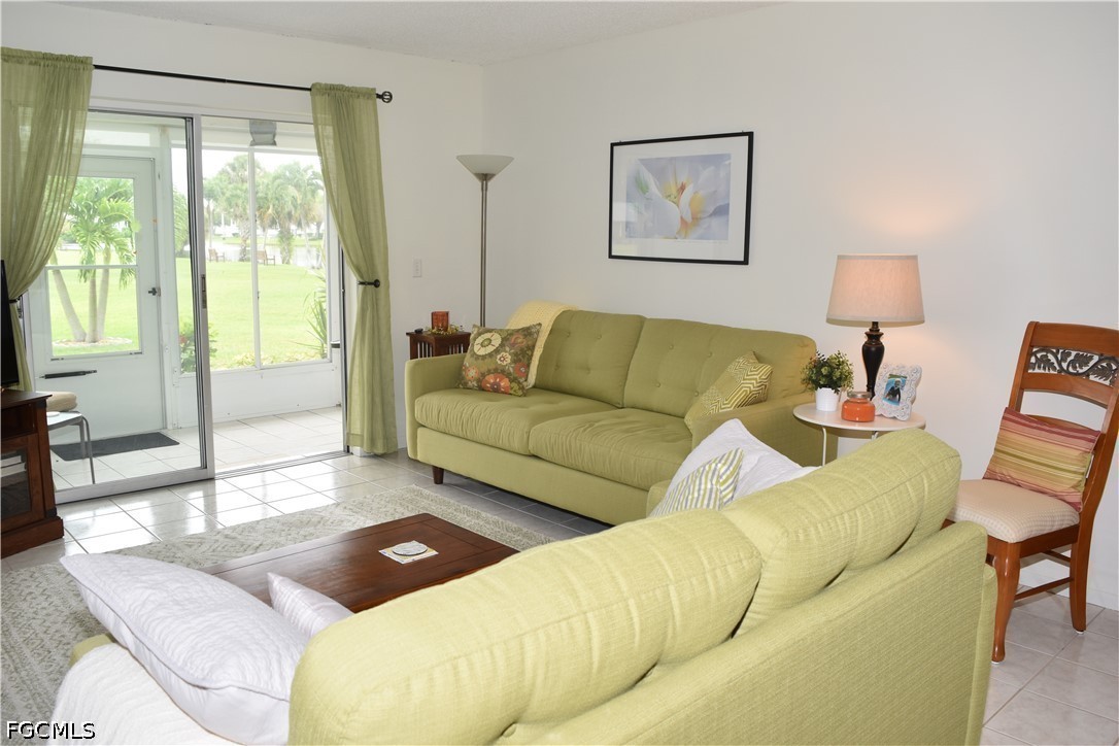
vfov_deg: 47.9
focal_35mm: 27
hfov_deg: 67.4
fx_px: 839
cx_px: 560
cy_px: 373
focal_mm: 18
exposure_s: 1/125
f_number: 5.6
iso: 360
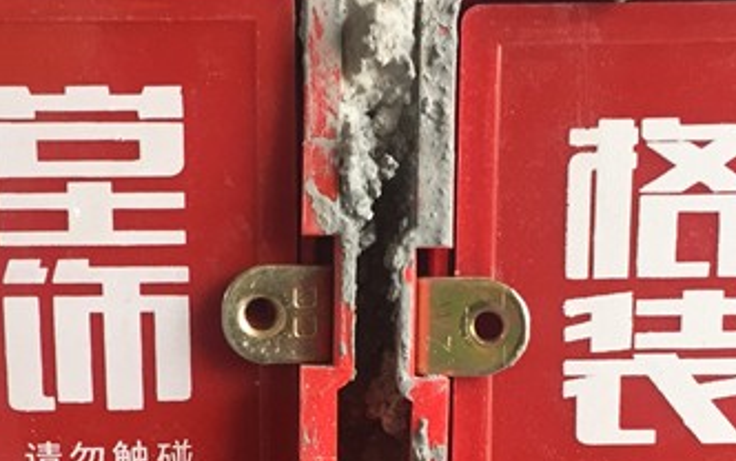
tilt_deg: -5.2
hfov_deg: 27.7
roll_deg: -1.3
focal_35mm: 74
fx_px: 1485
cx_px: 277
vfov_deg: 17.2
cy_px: 465
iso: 50
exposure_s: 1/33
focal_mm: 4.15
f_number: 2.2
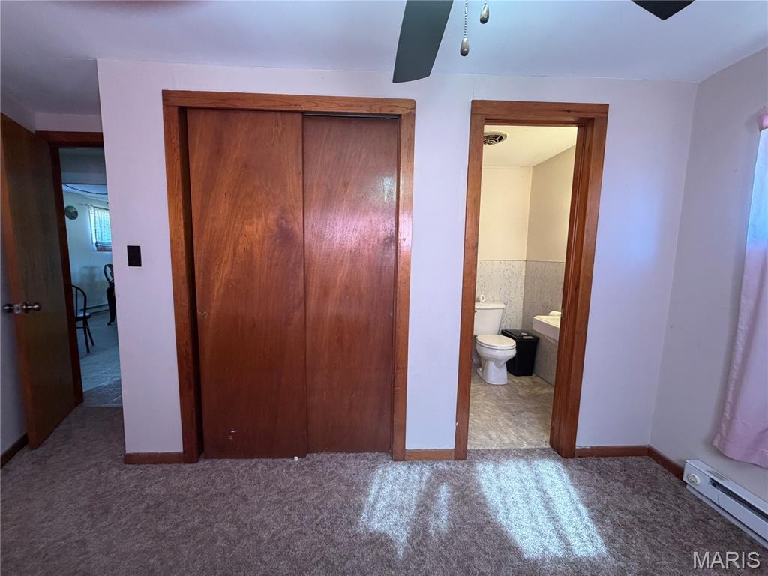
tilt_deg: -6.3
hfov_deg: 102.1
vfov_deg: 85.7
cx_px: 384
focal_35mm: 14
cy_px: 288
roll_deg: -1.3
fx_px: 311
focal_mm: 2.22
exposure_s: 1/109
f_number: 2.2
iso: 320
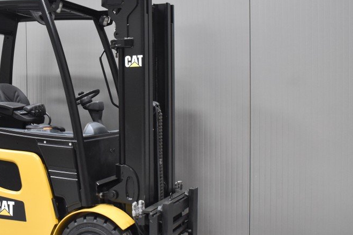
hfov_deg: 32.5
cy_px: 131
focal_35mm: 60
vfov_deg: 22.6
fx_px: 588
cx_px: 70
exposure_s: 1/30
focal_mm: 22
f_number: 4.5
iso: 1600
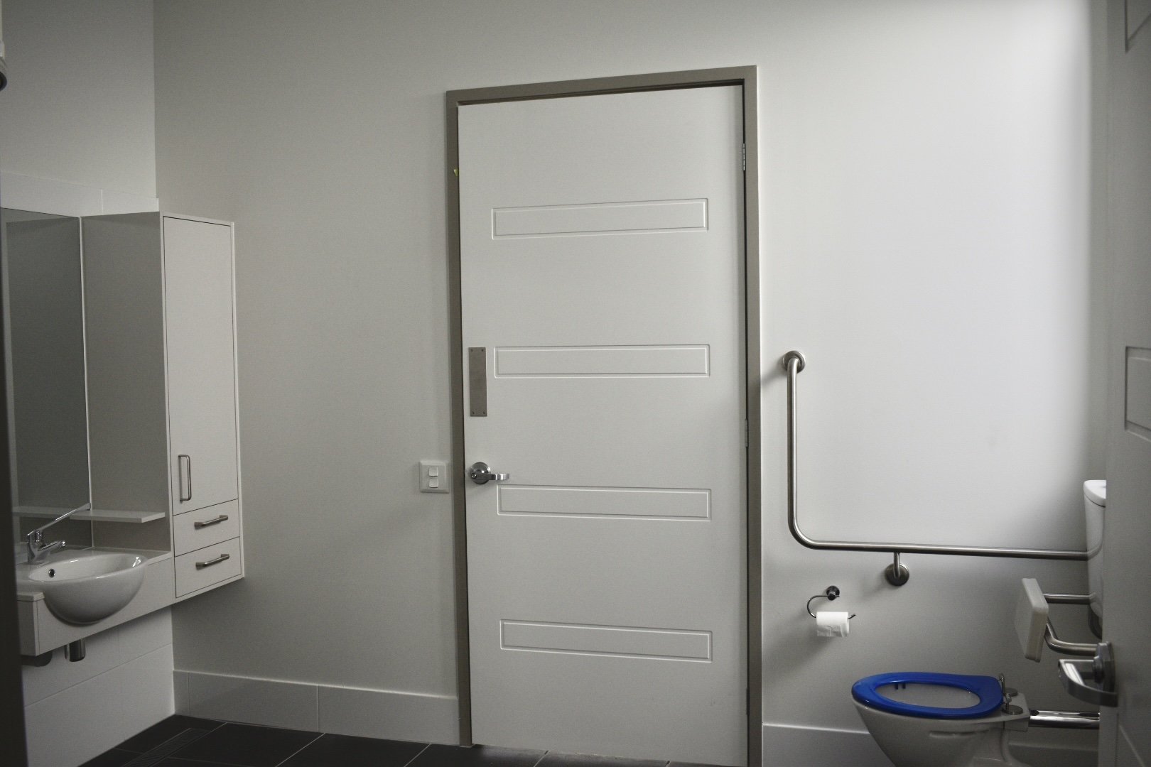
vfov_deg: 38.4
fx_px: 1103
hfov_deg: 55.1
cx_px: 576
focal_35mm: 34
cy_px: 384
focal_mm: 23
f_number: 5
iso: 400
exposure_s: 1/100
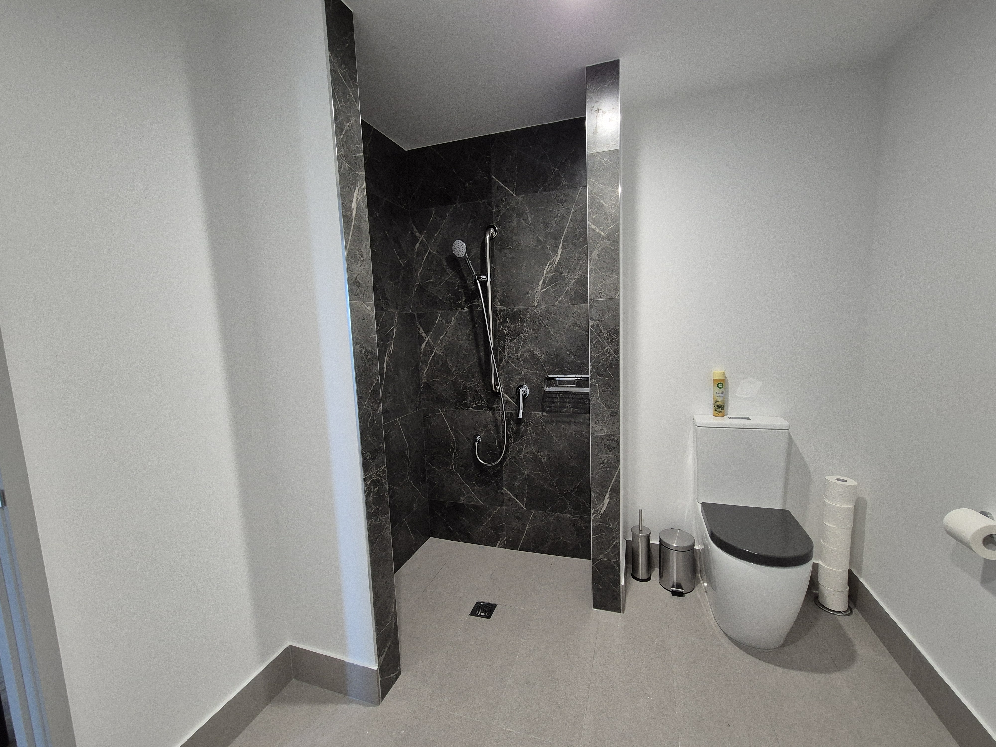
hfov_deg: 106.2
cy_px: 374
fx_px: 374
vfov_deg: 89.9
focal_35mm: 13
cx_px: 498
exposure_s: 1/50
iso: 320
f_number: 2.2
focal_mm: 2.2
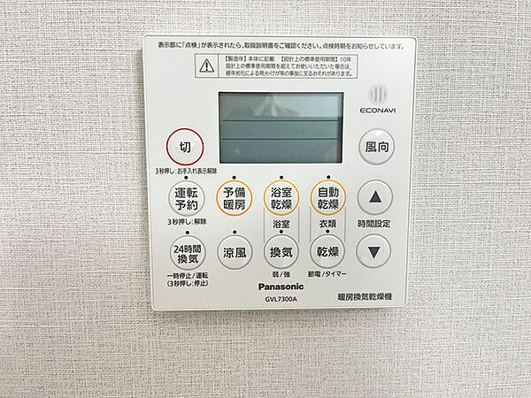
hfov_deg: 67.3
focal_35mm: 26
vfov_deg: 53.1
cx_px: 266
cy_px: 199
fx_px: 399
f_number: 1.6
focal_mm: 5.1
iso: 250
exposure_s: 1/50
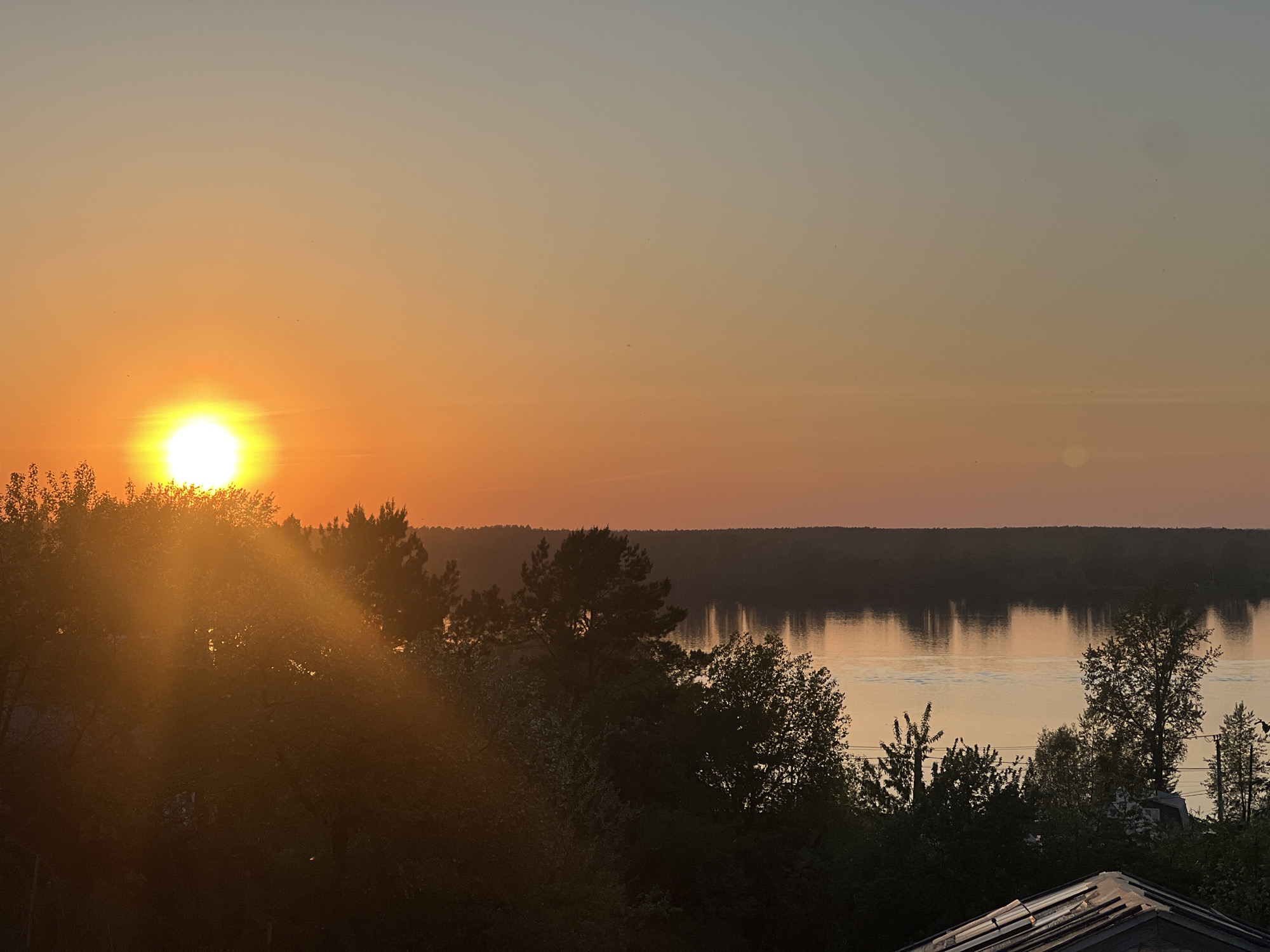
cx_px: 635
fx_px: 2825
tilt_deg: +2.6
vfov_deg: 19.1
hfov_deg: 25.3
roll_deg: +0.3
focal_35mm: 77
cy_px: 476
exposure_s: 1/626
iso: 32
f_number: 2.8
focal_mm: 9
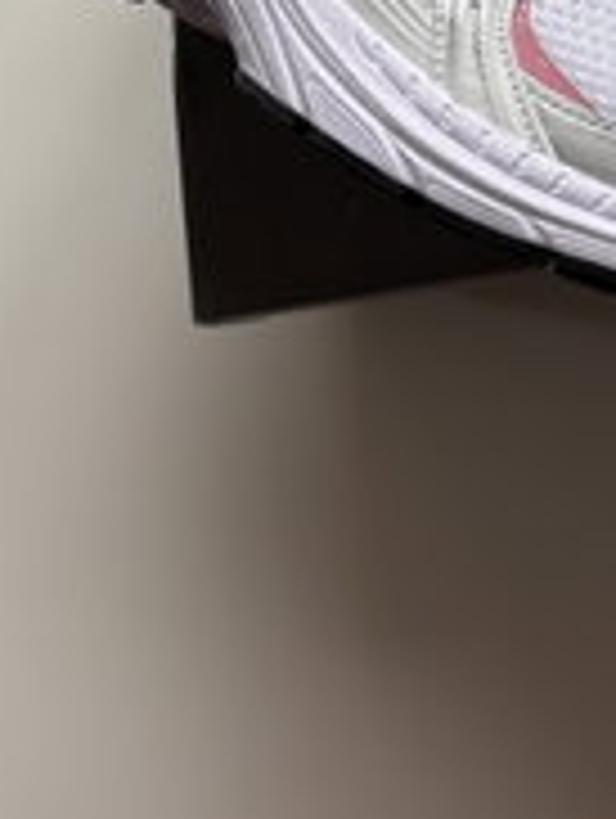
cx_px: 688
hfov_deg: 18.6
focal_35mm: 76
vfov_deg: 24.2
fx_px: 1799
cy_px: -38
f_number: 1.6
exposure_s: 1/127
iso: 32
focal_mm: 5.96
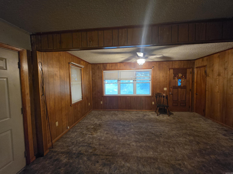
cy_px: 87
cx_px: 116
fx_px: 88
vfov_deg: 89.9
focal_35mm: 13
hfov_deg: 106.2
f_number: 1.9
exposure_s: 1/60
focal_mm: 2.2
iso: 1000
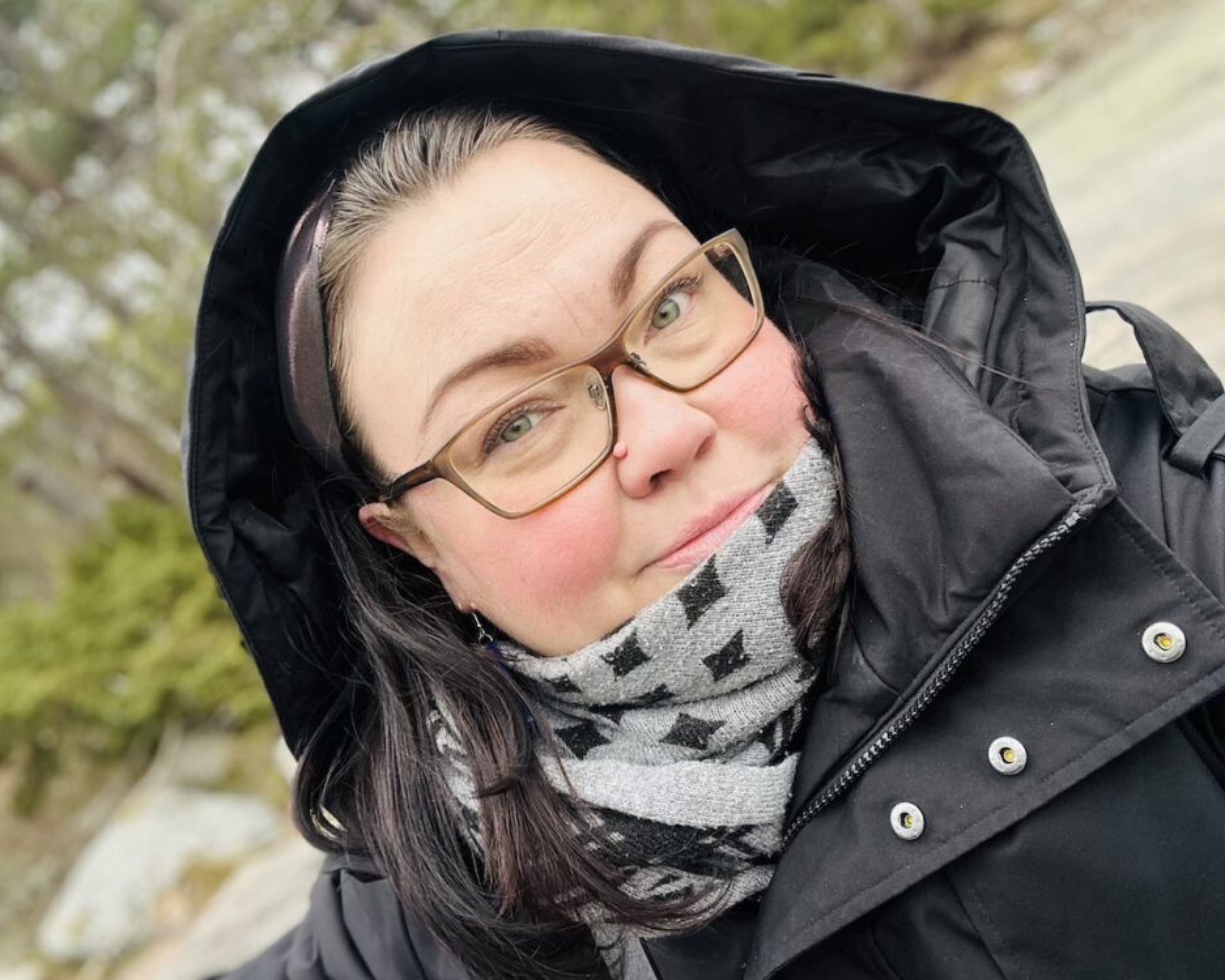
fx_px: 1160
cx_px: 591
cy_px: 482
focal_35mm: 32
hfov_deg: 55.6
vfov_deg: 45.8
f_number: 1.9
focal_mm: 2.69
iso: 32
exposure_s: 1/121
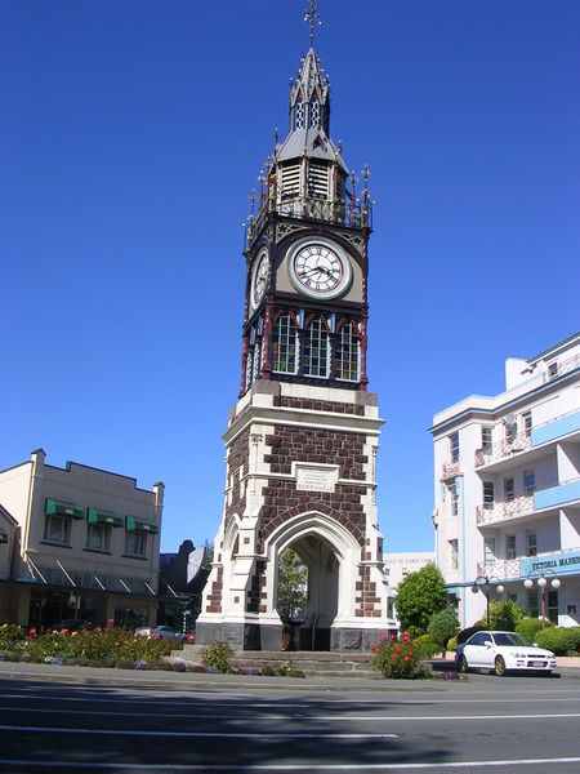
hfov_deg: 37.7
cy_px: 387
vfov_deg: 49.0
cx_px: 290
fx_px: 849
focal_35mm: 38
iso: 50
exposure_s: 1/394
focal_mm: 5.8
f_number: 5.6
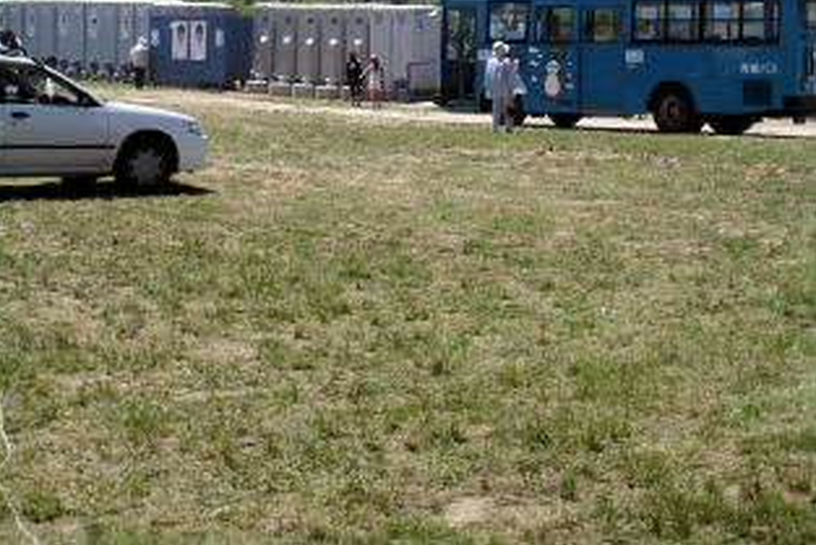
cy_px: -3
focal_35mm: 87
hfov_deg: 23.4
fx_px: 1973
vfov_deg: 15.4
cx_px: 405
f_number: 5.6
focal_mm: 10.2
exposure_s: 1/400
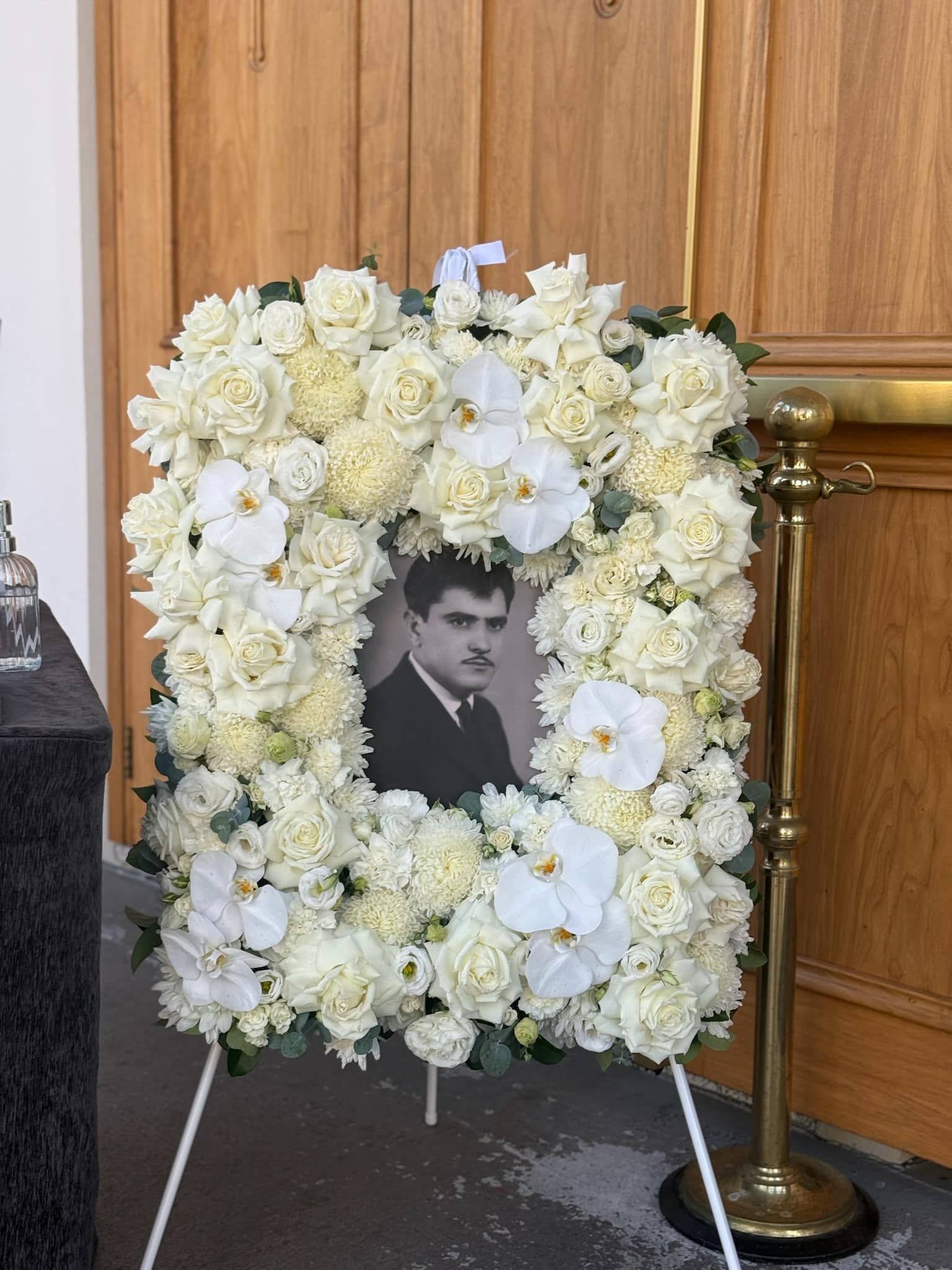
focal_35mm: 48
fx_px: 1760
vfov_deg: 39.7
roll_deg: -1.1
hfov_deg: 30.3
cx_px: 476
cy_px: 635
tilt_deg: -8.7
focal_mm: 6.76
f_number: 1.78
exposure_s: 1/447
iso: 64
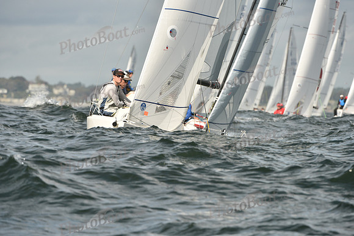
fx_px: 3934
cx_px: 177
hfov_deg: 5.2
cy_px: 118
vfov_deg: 3.4
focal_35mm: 400
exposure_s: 1/1250
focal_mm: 400
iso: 320
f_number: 8
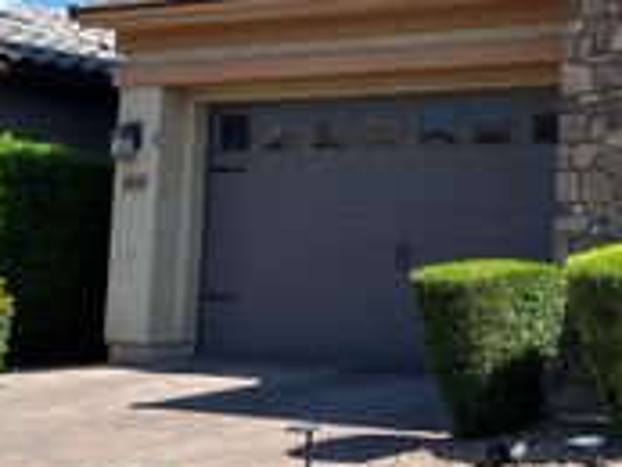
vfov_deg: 19.6
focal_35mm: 75
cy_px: 185
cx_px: 719
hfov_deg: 23.9
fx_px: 1349
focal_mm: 5.7
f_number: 1.5
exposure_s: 1/2353
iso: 50
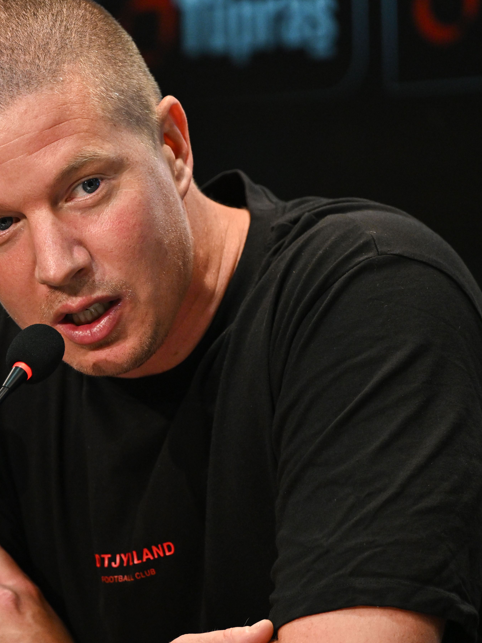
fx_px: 8058
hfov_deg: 3.4
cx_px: 118
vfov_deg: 4.6
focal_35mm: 434
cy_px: 322
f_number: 2.8
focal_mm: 200
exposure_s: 1/320
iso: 1600
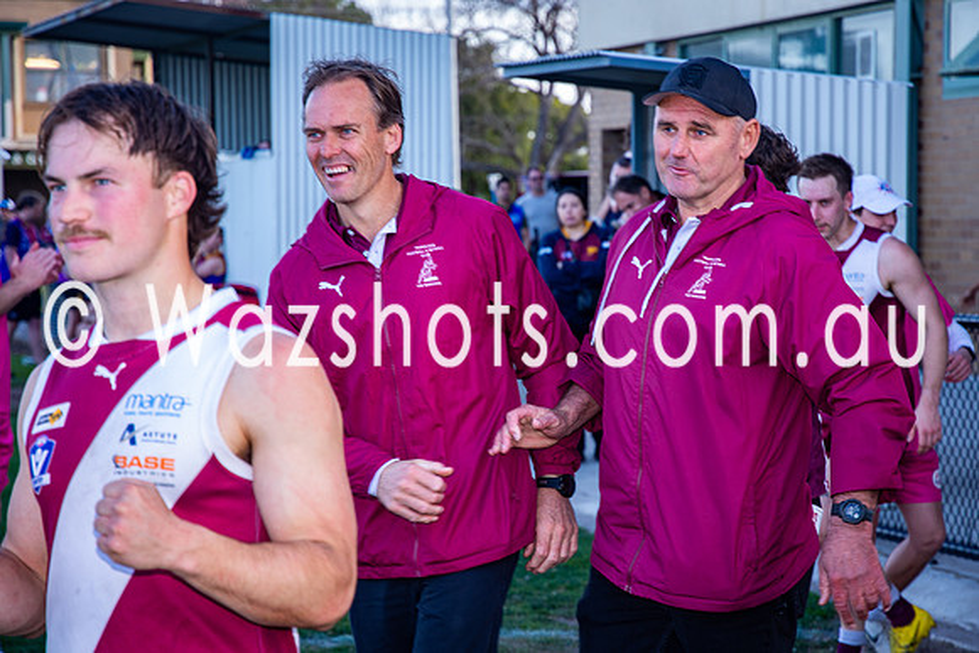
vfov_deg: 12.2
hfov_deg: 18.3
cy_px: 350
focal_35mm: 112
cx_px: 544
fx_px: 3044
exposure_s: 1/160
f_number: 4
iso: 220
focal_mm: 66
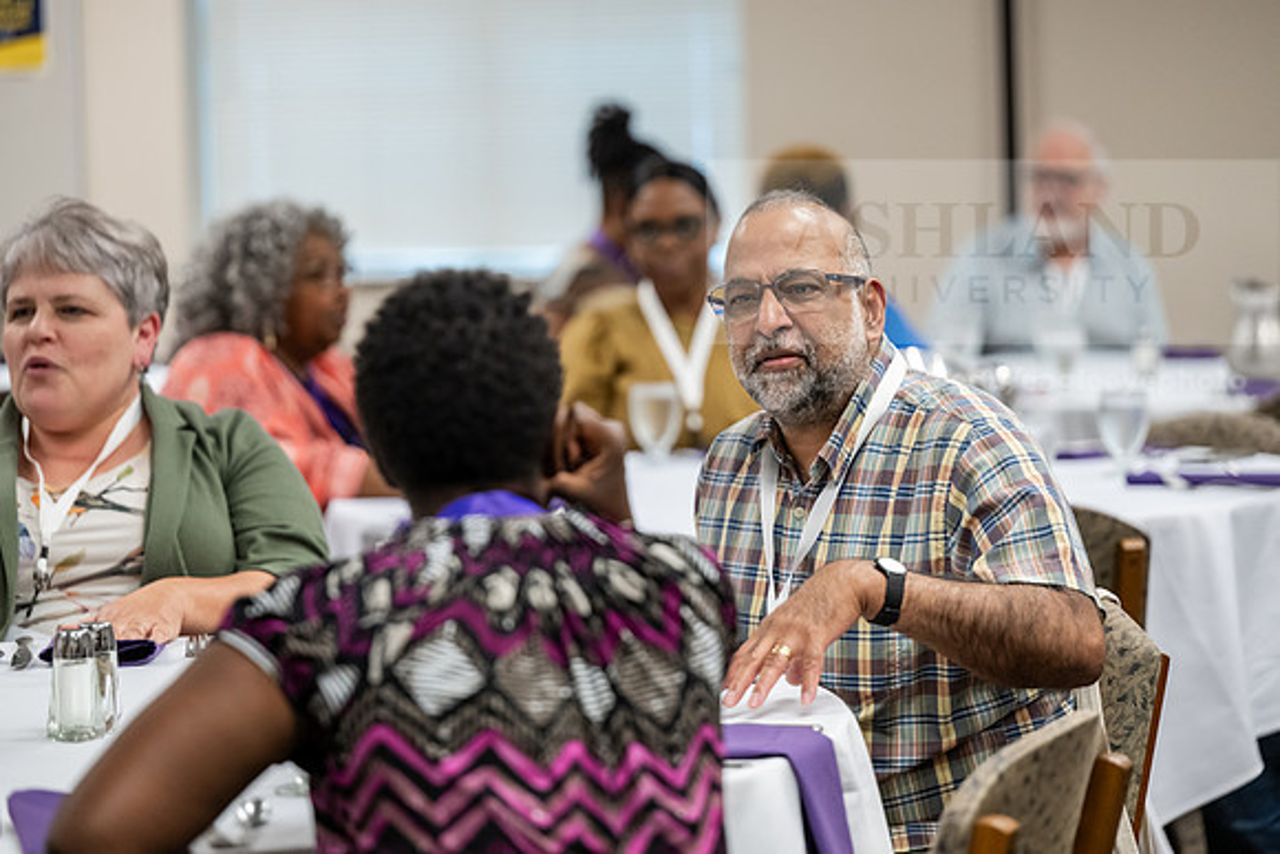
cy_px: 427
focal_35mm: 120
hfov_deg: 17.1
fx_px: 4267
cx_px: 640
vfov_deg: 11.4
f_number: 2.8
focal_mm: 120
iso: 2000
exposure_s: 1/200
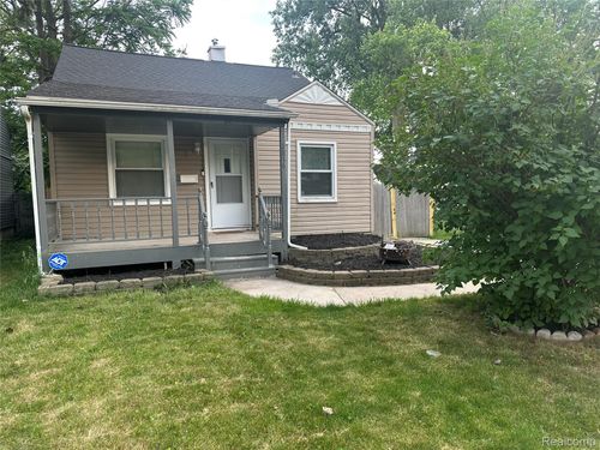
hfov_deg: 71.6
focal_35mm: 24
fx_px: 416
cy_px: 225
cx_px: 300
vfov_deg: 56.8
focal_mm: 6.86
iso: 64
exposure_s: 1/141
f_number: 1.78
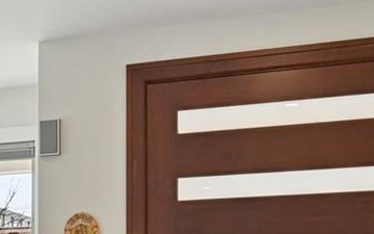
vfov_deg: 13.2
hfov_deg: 19.5
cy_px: 317
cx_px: -160
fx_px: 968
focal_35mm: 95
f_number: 10
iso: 400
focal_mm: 21
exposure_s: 1/50
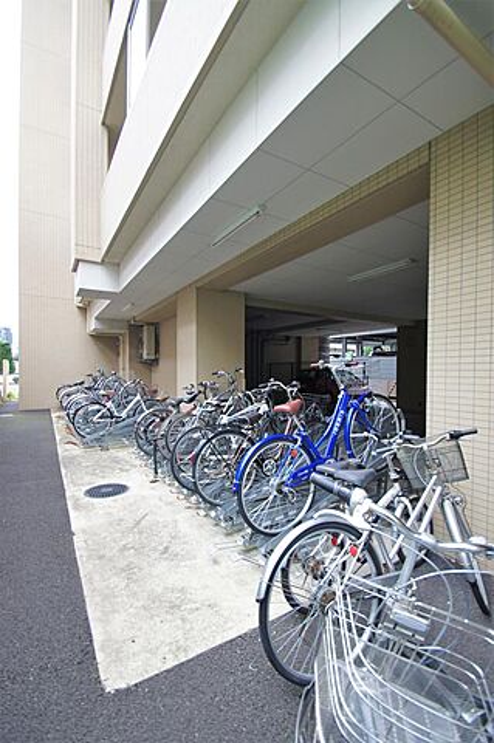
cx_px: 247
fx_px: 309
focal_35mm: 15
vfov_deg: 100.4
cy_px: 372
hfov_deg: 77.2
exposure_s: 1/60
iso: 100
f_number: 5
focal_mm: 10
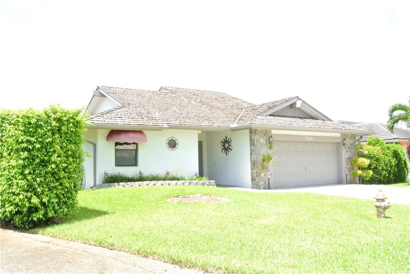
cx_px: 205
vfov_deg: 41.2
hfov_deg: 58.7
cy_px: 137
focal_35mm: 32
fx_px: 365
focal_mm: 12.2
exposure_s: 1/60
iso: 400
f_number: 16
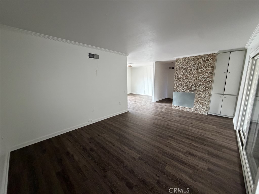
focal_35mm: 14
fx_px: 105
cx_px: 130
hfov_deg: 102.1
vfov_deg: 85.7
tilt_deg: -10.9
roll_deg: +0.8
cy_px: 97
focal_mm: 2.22
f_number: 2.2
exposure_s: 1/60
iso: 640
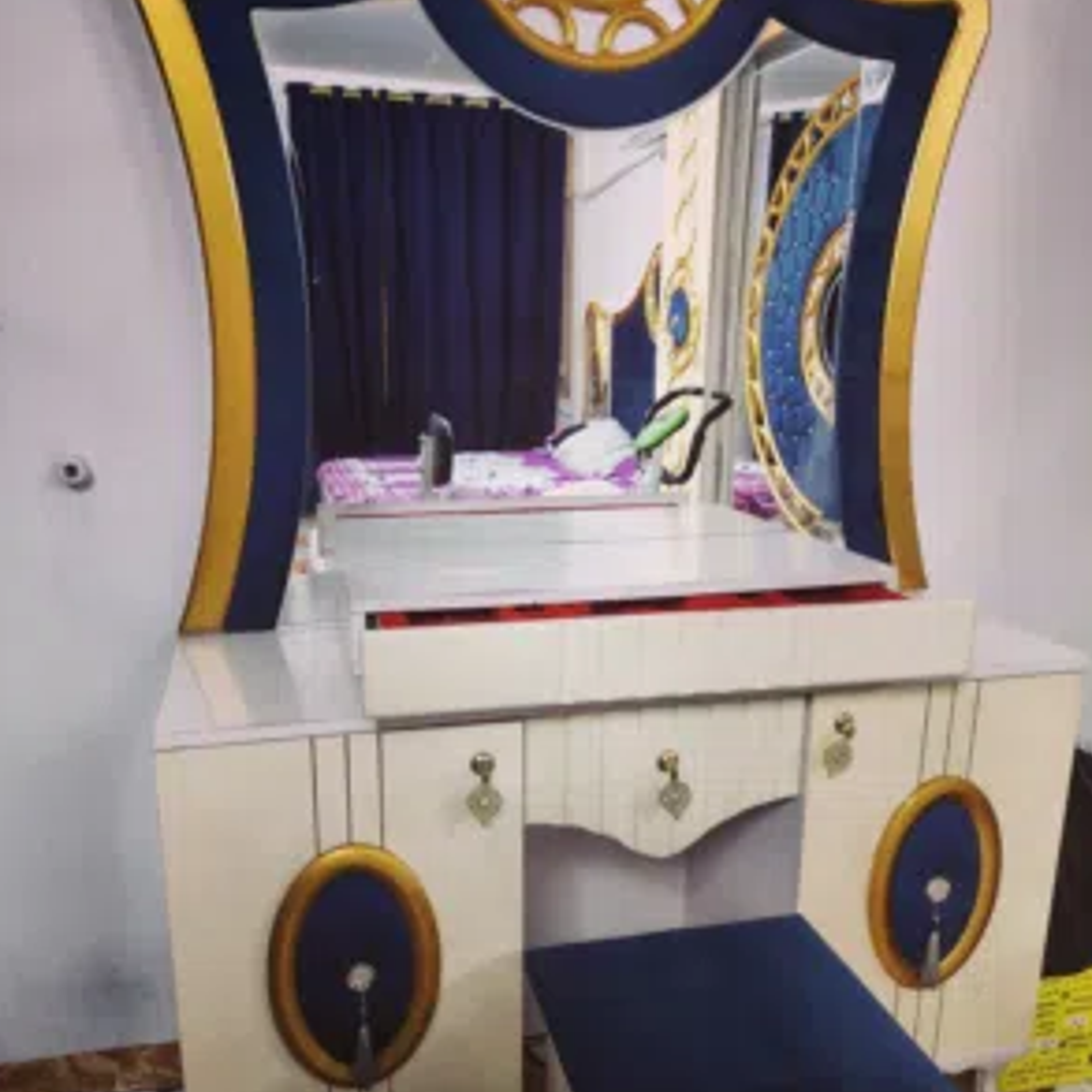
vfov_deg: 55.5
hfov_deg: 55.6
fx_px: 1035
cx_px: 537
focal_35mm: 29
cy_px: 615
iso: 725
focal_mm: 5.25
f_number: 1.75
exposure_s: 1/33.3
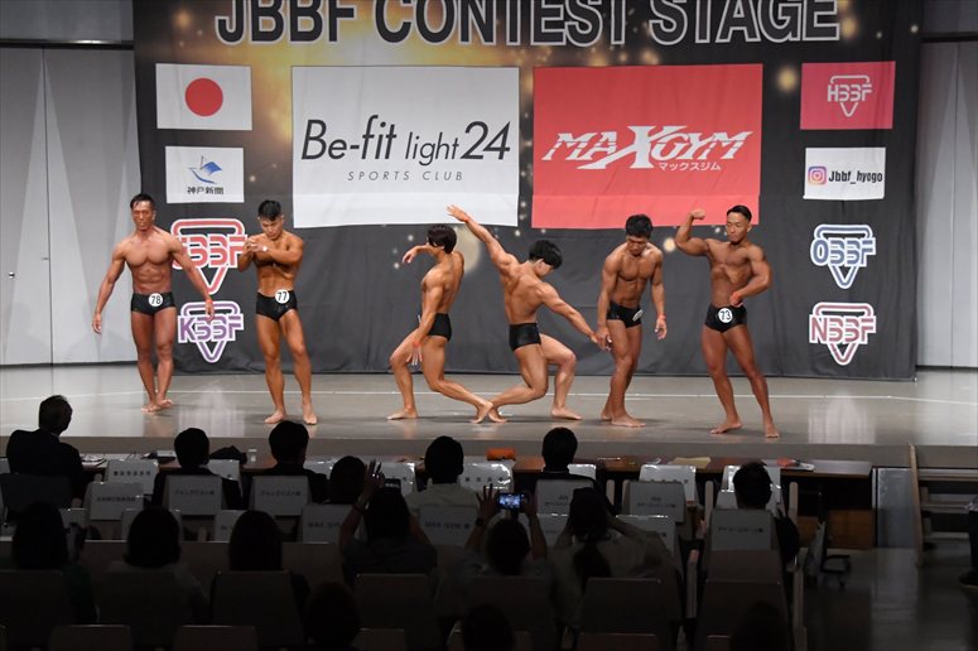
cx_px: 489
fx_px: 2227
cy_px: 326
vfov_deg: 16.6
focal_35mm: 82
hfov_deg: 24.8
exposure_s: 1/400
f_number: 5.6
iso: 6400
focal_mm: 55
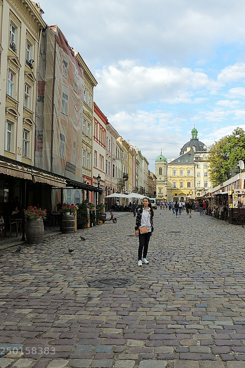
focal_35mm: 34
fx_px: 347
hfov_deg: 38.8
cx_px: 142
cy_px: 188
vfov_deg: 55.8
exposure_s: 1/500
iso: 100
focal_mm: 4.3
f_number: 3
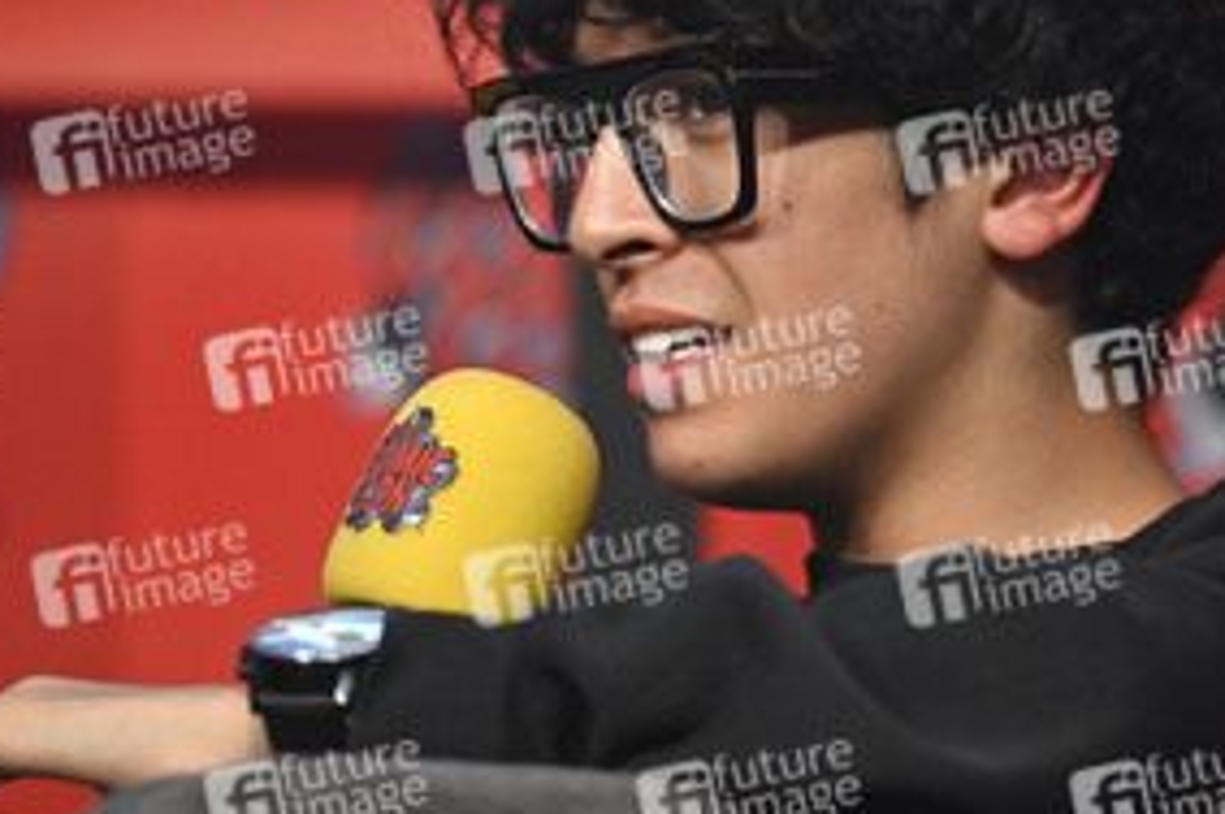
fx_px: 21684
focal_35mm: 638
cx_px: 634
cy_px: 251
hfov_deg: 3.2
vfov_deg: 2.1
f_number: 4.5
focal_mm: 400
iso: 2000
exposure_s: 1/500
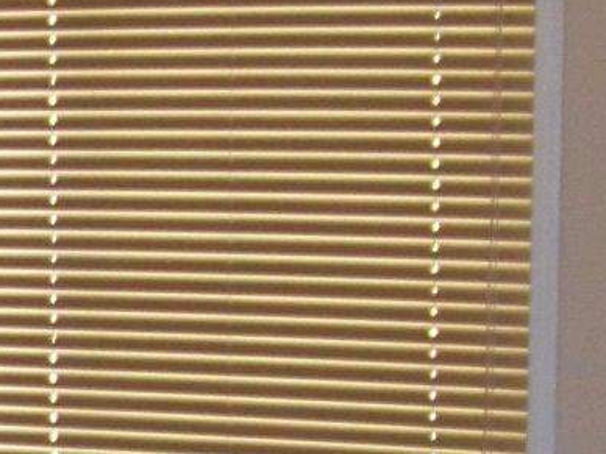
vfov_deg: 7.6
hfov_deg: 10.3
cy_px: 744
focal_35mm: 190
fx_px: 3326
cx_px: -106
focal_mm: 5.85
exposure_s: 1/30
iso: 200
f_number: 2.8
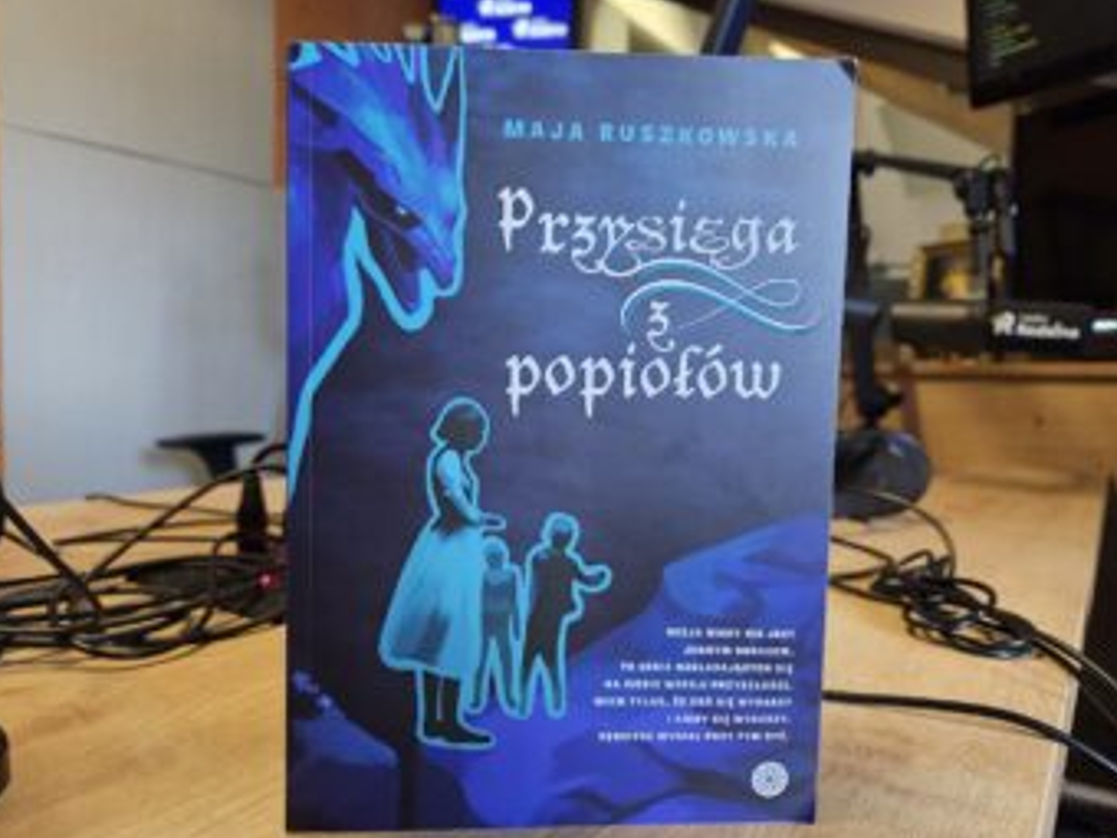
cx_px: 563
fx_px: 774
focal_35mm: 24
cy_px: 421
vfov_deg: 56.8
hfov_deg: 71.6
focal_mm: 5.4
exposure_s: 1/100
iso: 640
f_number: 1.8
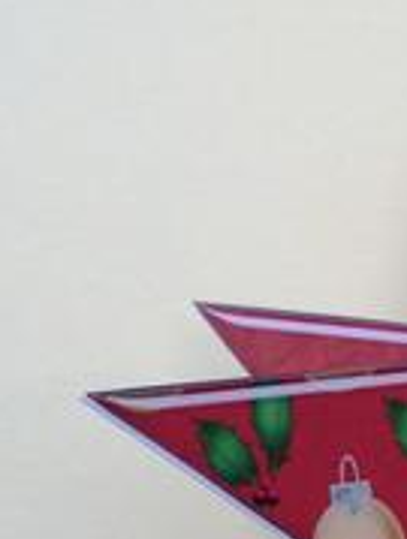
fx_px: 3530
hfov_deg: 6.6
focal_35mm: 226
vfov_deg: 8.7
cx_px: 500
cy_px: 494
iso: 250
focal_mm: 14.7
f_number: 4.3
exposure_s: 1/40
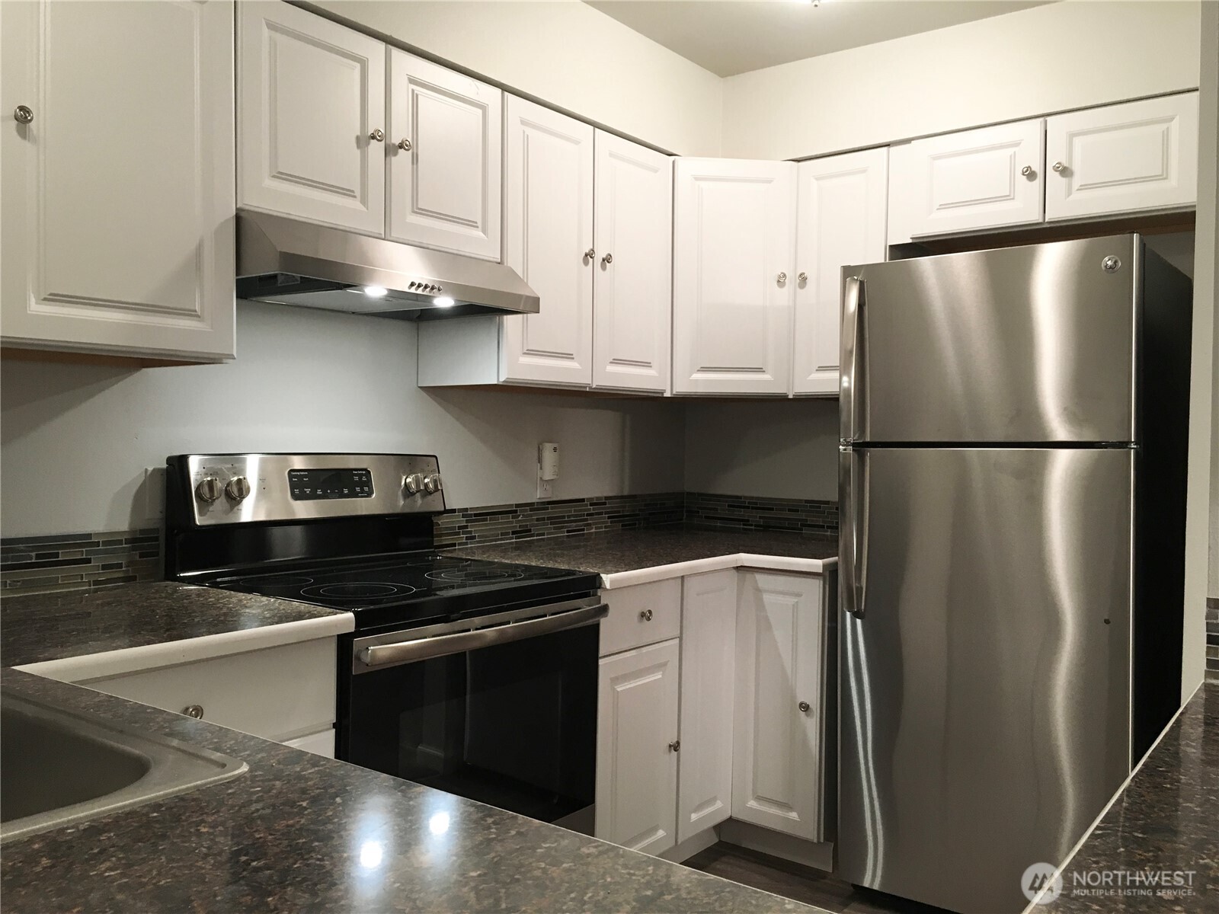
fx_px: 1021
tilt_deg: -0.8
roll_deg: -0.2
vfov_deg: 48.2
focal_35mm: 29
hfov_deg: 61.7
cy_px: 457
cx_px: 610
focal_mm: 4.15
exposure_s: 1/30
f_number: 2.2
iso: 80
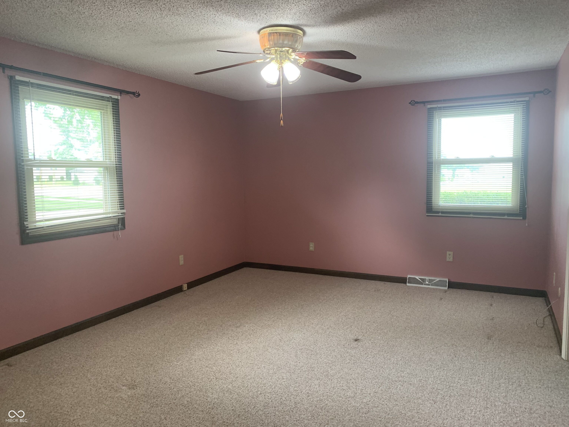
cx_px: 284
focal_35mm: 26
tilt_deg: -5.4
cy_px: 214
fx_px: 427
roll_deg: +1.1
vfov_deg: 53.1
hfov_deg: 67.3
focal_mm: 4.25
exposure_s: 1/60
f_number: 1.8
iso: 80
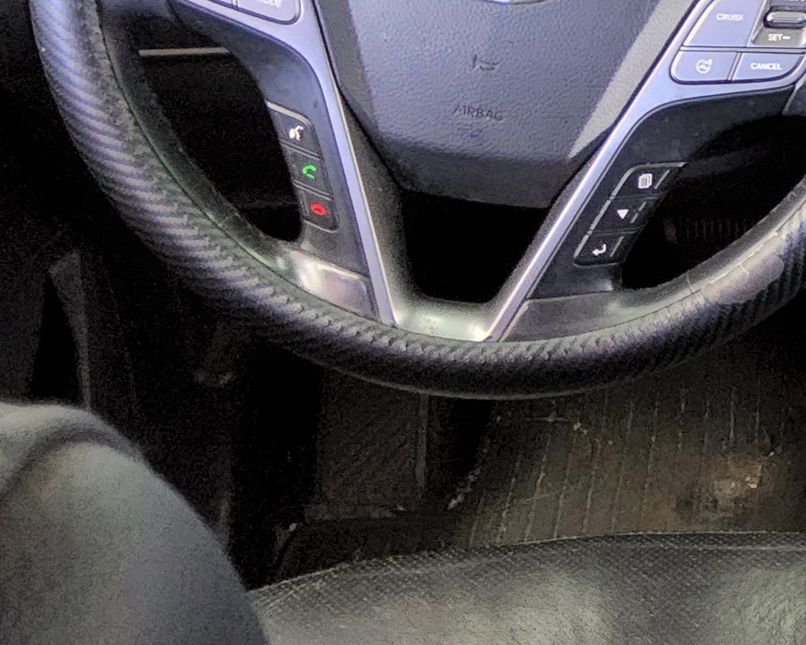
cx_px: 1135
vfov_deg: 17.6
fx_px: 2028
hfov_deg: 20.0
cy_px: -31
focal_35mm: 85
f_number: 2
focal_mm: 3.08
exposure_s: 1/60
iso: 500
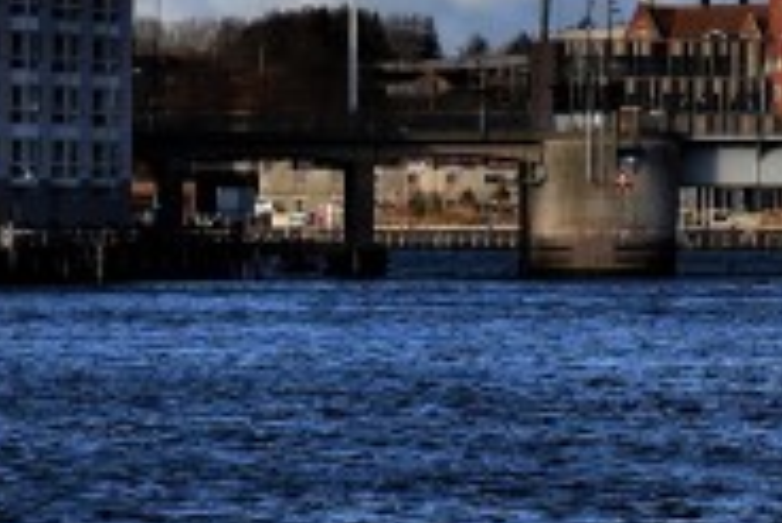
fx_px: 7087
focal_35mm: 326
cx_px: 1056
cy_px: 47
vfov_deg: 4.2
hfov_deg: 6.3
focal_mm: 50
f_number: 10
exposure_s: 1/4000
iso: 2000
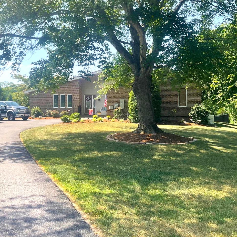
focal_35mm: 38
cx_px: 86
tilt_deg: +3.1
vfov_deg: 43.9
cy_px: 119
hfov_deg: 43.4
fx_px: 294
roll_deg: -0.8
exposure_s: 1/749
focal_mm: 3
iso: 16
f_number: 1.8
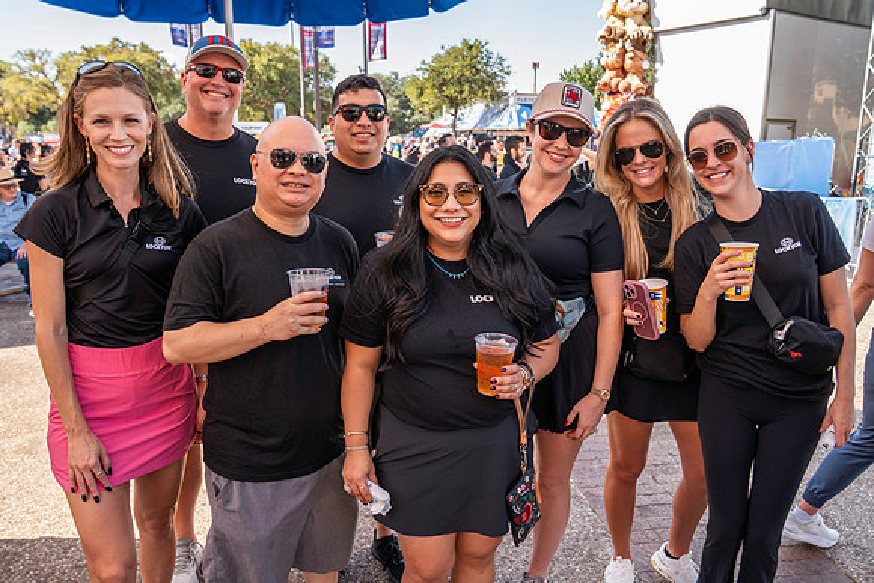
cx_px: 455
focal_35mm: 26
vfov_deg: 49.3
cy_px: 302
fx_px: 636
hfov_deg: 69.0
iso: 160
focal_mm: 24
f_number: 4.5
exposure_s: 1/200
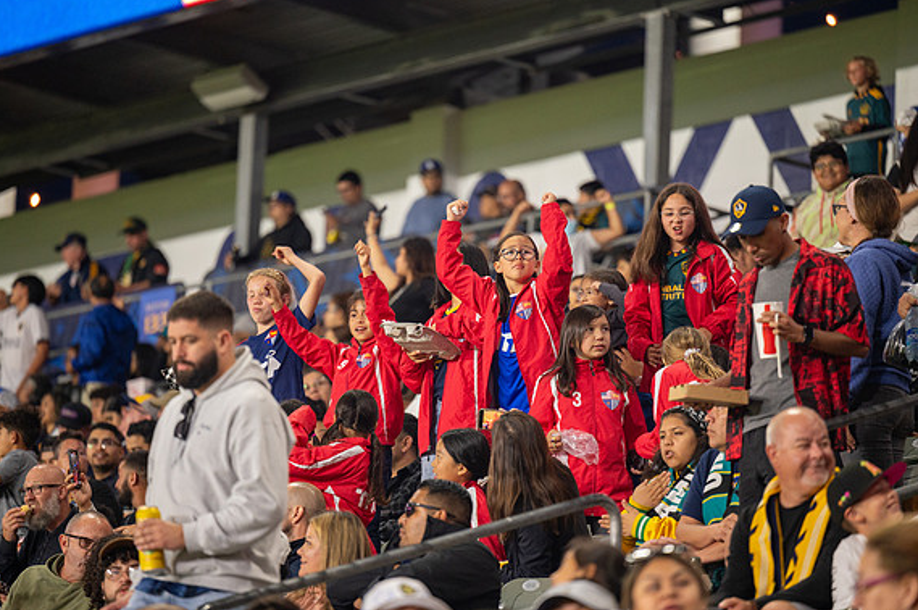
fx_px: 5196
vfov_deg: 6.7
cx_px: 458
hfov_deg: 10.1
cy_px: 300
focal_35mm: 204
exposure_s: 1/250
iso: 2200
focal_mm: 200
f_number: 2.8
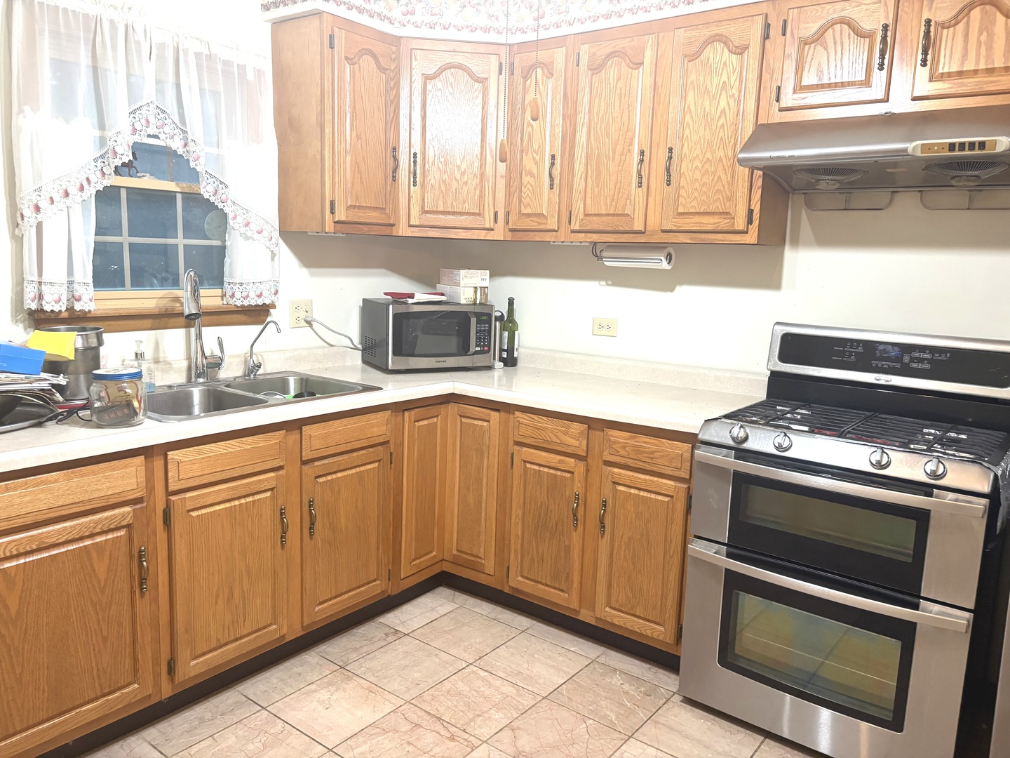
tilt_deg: -8.6
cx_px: 505
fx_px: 759
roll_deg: -1.2
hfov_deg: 67.3
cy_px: 379
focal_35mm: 26
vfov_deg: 53.1
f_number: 1.6
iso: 200
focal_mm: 5.96
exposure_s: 1/60
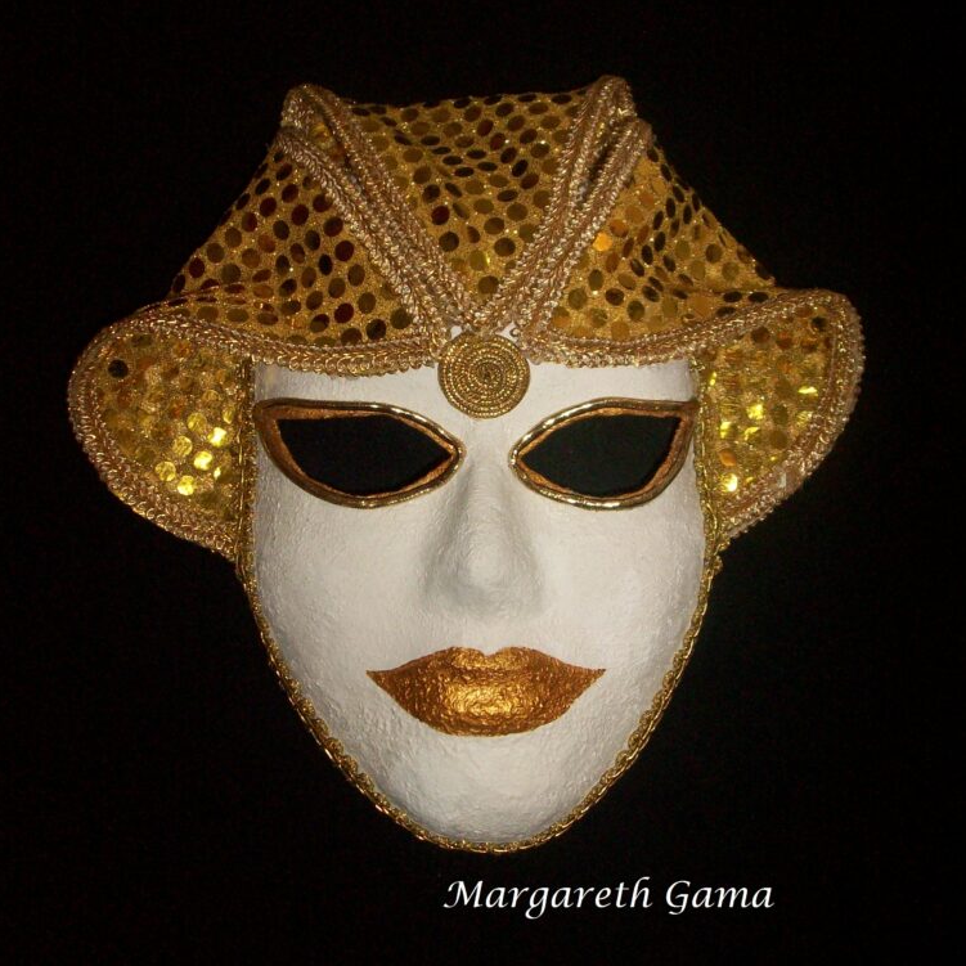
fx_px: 1294
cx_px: 489
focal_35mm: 41
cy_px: 410
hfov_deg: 40.9
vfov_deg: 40.8
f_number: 2.8
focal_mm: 5.7
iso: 160
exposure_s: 1/60
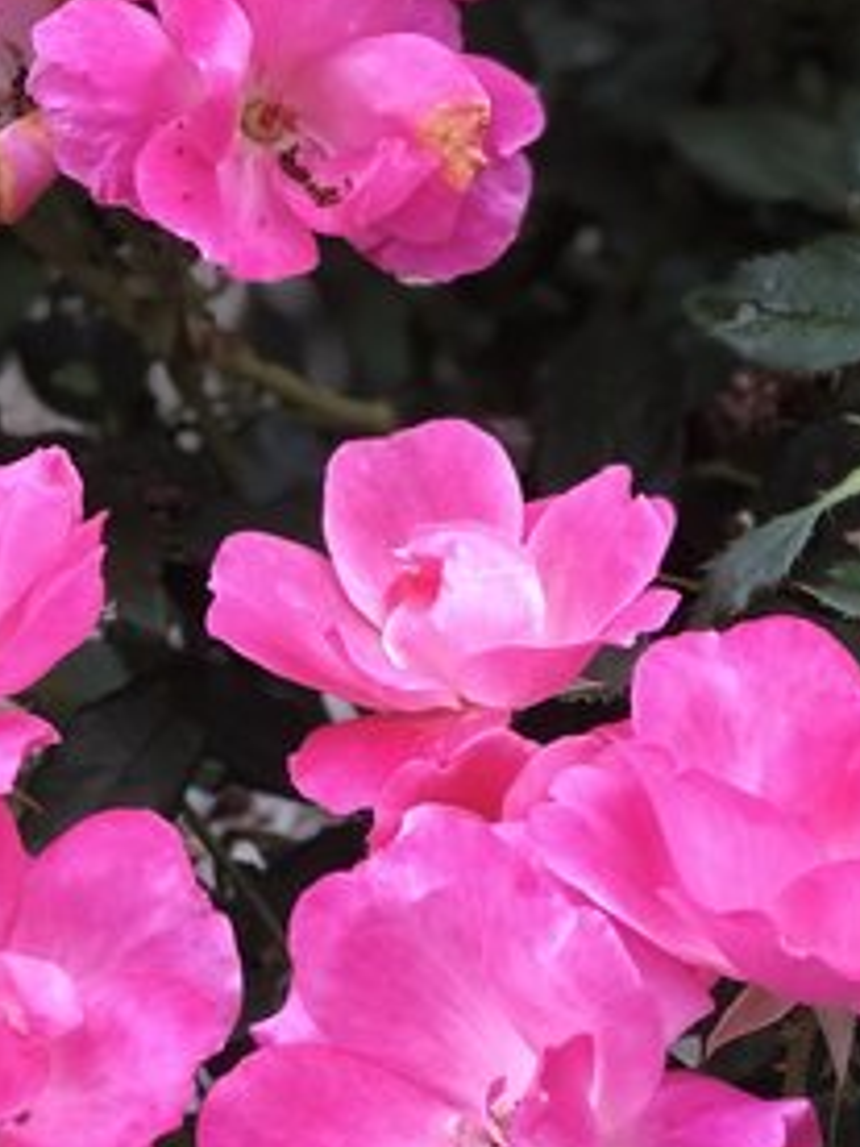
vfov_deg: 14.9
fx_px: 4373
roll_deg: +5.5
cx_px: 349
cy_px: 237
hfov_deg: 11.2
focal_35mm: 132
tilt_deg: -38.4
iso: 32
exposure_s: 1/30
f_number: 2.8
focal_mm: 6.6
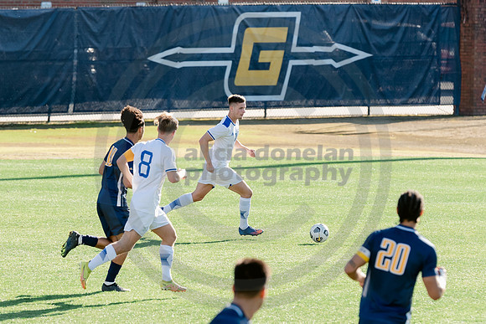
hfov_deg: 4.6
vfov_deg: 3.1
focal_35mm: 447
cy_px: 241
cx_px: 241
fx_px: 6037
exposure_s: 1/1250
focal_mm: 200
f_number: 4.5
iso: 640
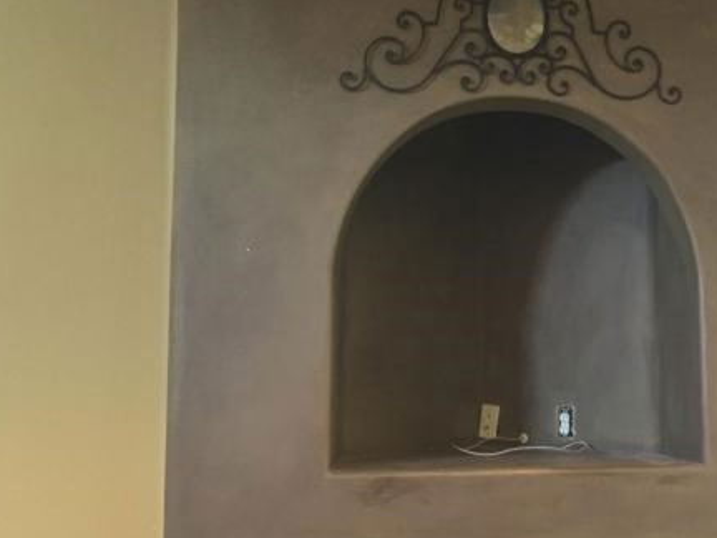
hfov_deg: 43.2
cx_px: 486
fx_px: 891
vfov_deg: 33.6
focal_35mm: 43
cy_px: 304
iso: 250
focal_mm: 4.15
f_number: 2.2
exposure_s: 1/17
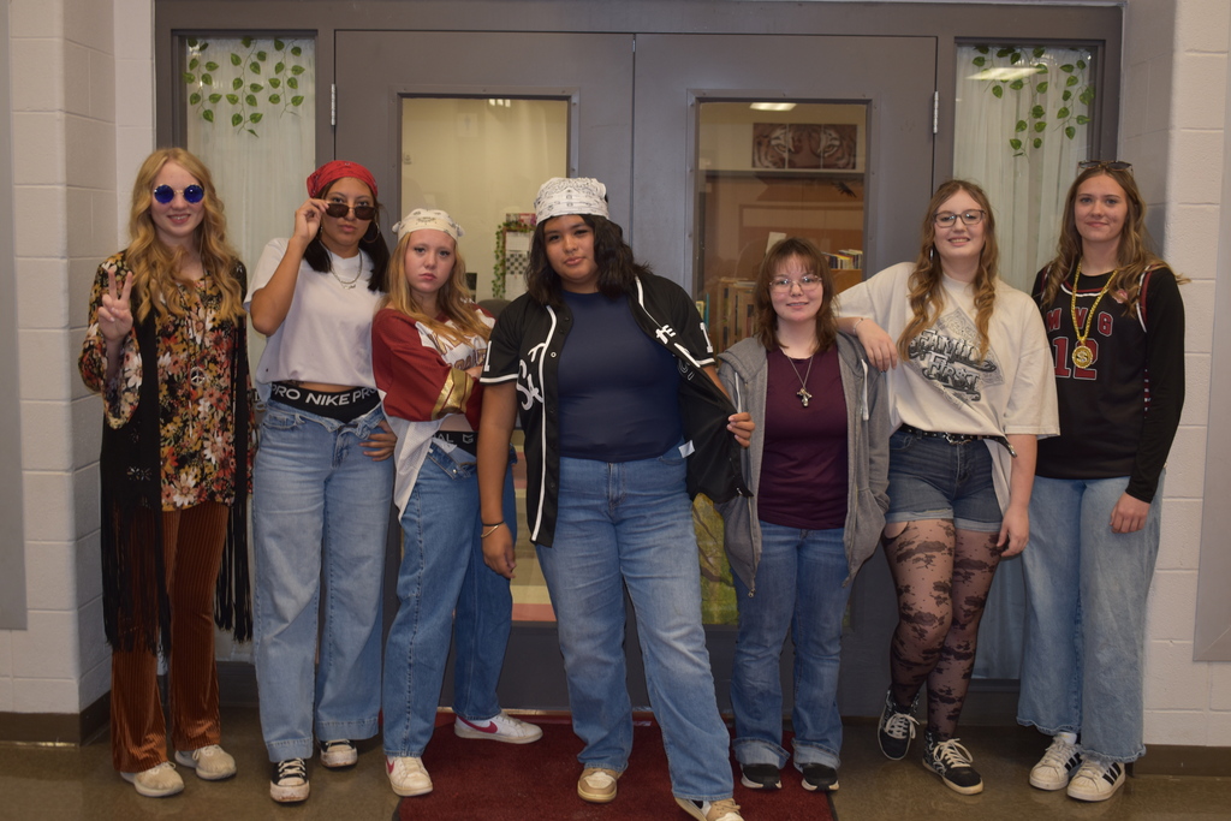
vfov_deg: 33.0
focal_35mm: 40
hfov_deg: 47.9
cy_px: 410
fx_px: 1385
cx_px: 616
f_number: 4
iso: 250
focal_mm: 27
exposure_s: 1/30
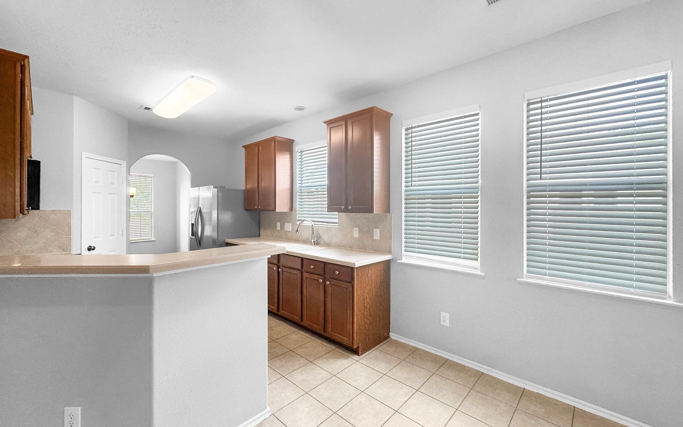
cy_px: 198
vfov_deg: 74.7
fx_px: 279
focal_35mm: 15
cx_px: 343
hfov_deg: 101.5
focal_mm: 2.22
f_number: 2.2
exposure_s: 1/120
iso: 100
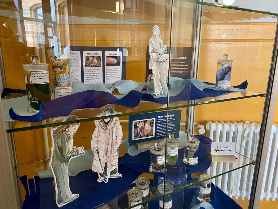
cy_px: 104
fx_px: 209
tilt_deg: -14.6
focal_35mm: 26
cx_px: 139
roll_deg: -0.2
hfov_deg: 67.3
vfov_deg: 53.1
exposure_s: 1/33
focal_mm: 4.25
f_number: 1.8
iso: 500
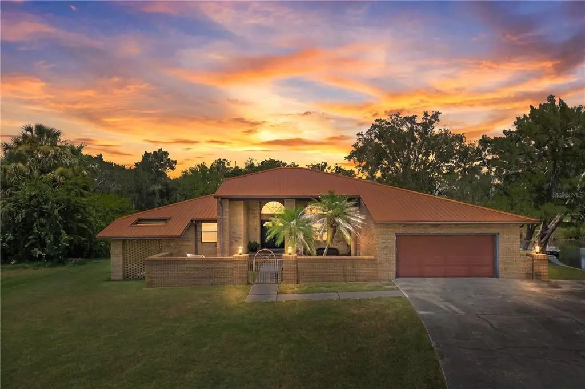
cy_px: 194
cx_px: 292
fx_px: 357
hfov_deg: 78.6
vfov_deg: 57.1
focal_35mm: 22
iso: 100
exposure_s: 1/1250
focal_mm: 8.38
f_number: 2.8
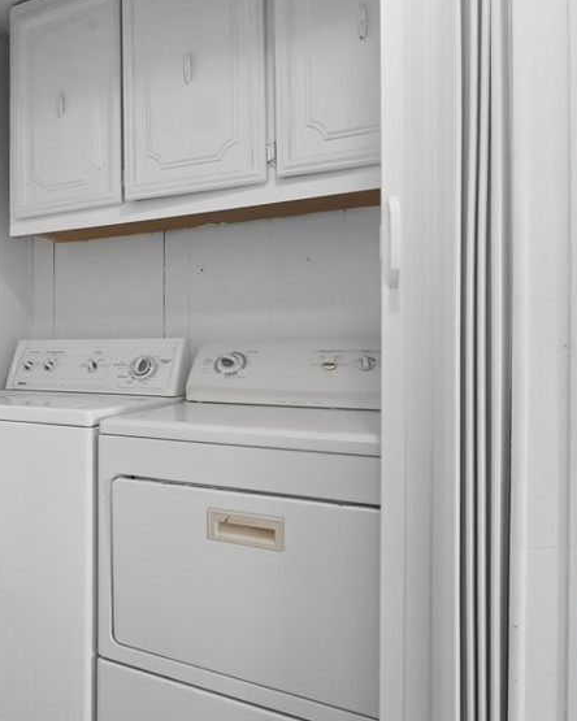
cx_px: 78
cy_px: 364
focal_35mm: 27
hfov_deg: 48.5
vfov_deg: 64.0
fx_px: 577
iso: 5000
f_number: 6.3
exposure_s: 1/500
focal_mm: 10.4
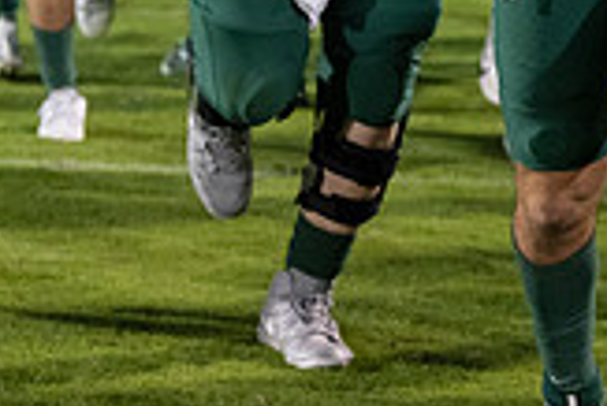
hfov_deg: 8.2
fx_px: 4202
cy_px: -285
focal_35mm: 249
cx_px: 693
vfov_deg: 5.5
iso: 4000
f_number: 3.2
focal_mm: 70
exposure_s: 1/1000
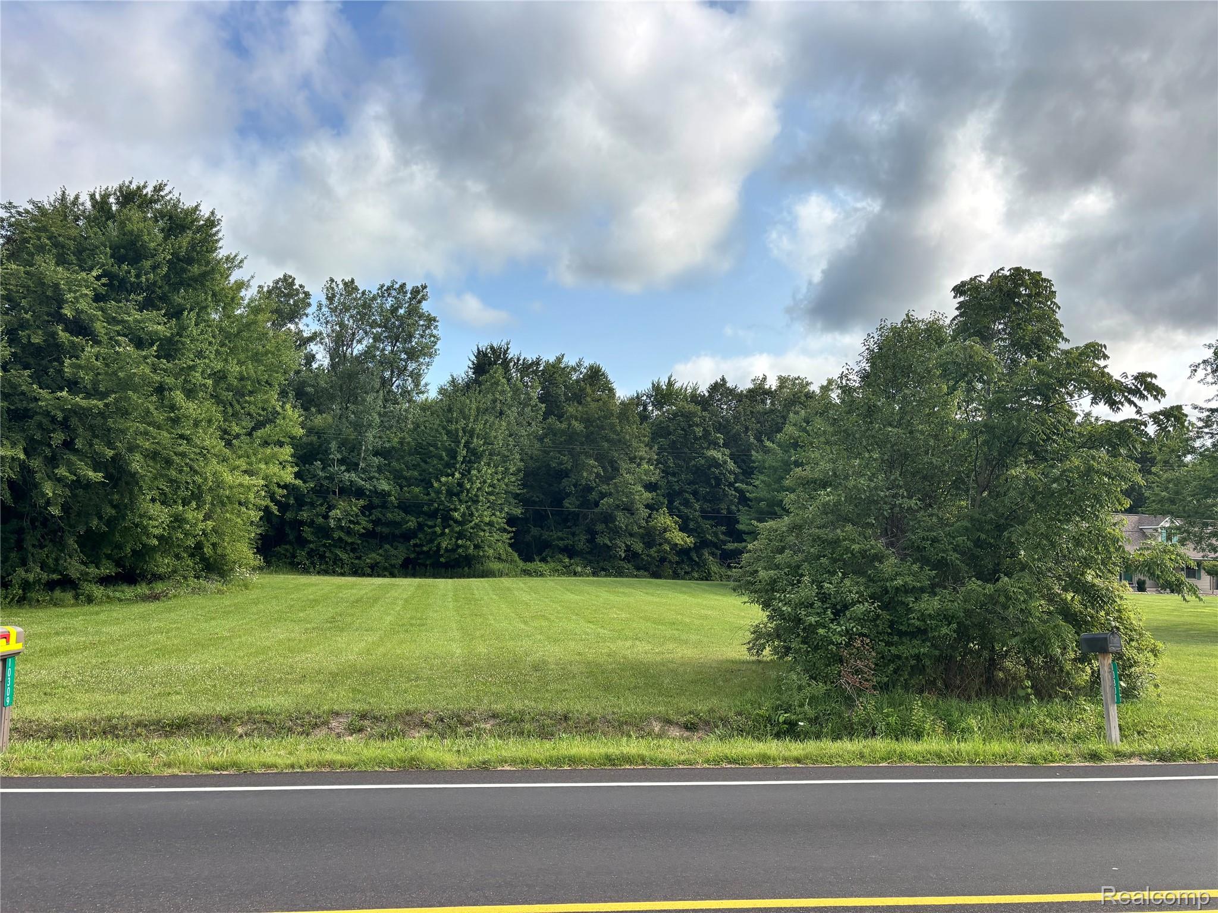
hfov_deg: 67.3
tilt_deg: +5.4
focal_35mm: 26
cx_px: 609
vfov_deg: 53.1
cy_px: 456
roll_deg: -2.6
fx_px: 915
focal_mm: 5.96
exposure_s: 1/2933
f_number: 1.6
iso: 50
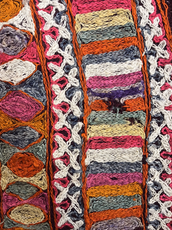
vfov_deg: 67.3
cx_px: 86
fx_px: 172
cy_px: 115
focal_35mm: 26
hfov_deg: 53.1
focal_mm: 5.1
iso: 320
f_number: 1.6
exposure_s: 1/60
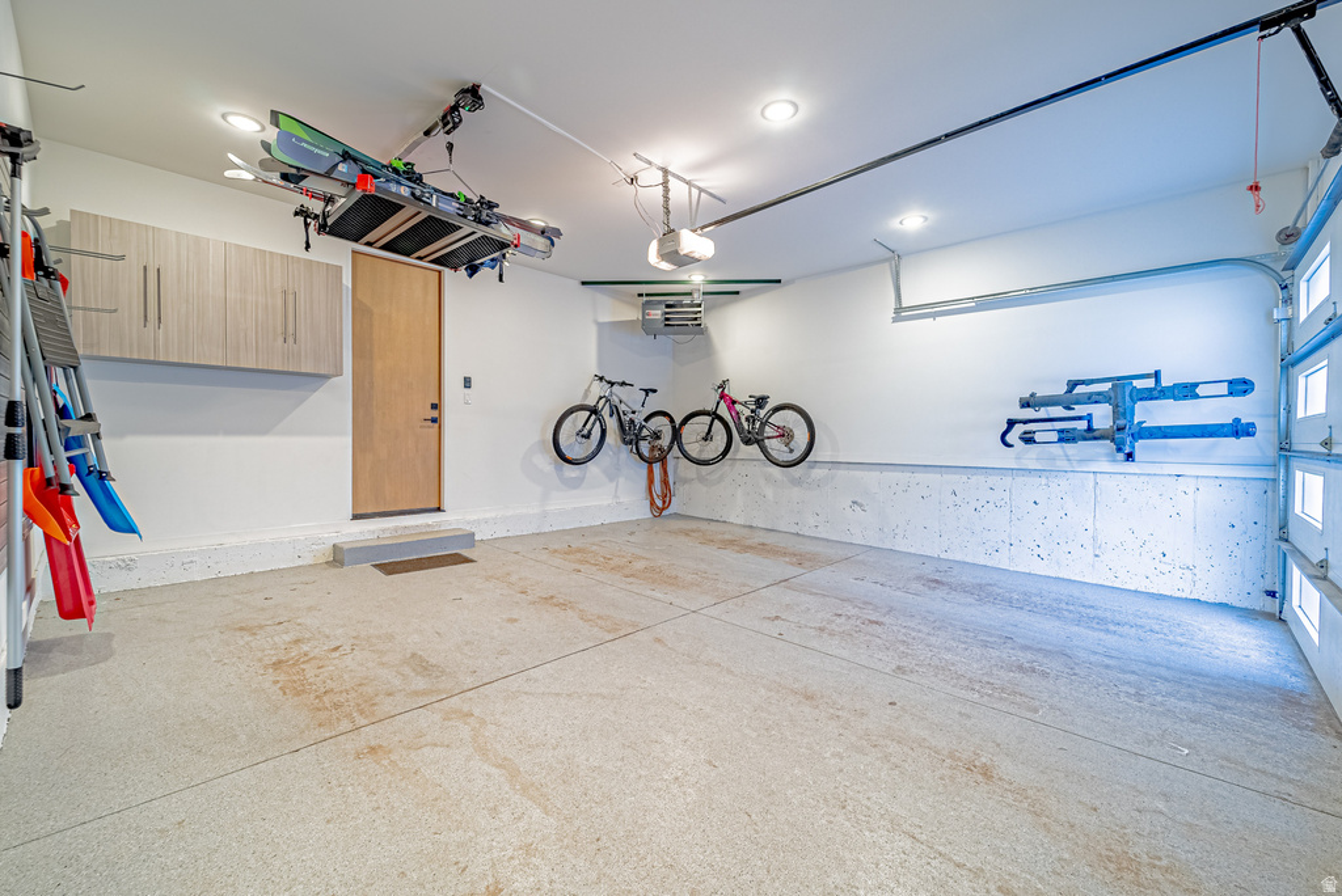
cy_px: 448
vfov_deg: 81.3
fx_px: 522
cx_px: 671
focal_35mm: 14
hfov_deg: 104.2
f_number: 8
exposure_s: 1/80
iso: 400
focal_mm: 14
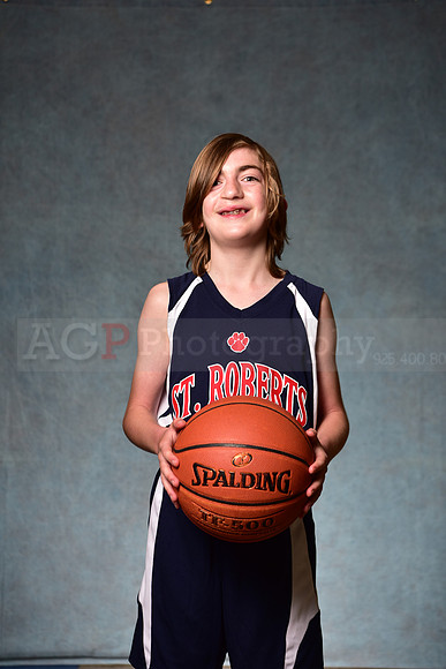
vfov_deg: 28.8
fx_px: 1300
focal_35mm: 70
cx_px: 223
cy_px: 334
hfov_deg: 19.5
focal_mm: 70
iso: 100
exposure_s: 1/200
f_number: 5
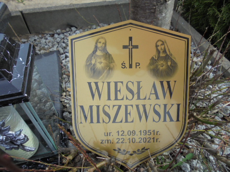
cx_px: 115
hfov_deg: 67.3
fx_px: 173
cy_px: 86
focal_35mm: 26
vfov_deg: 53.1
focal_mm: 4.6
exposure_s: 1/500
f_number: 3.5
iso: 100
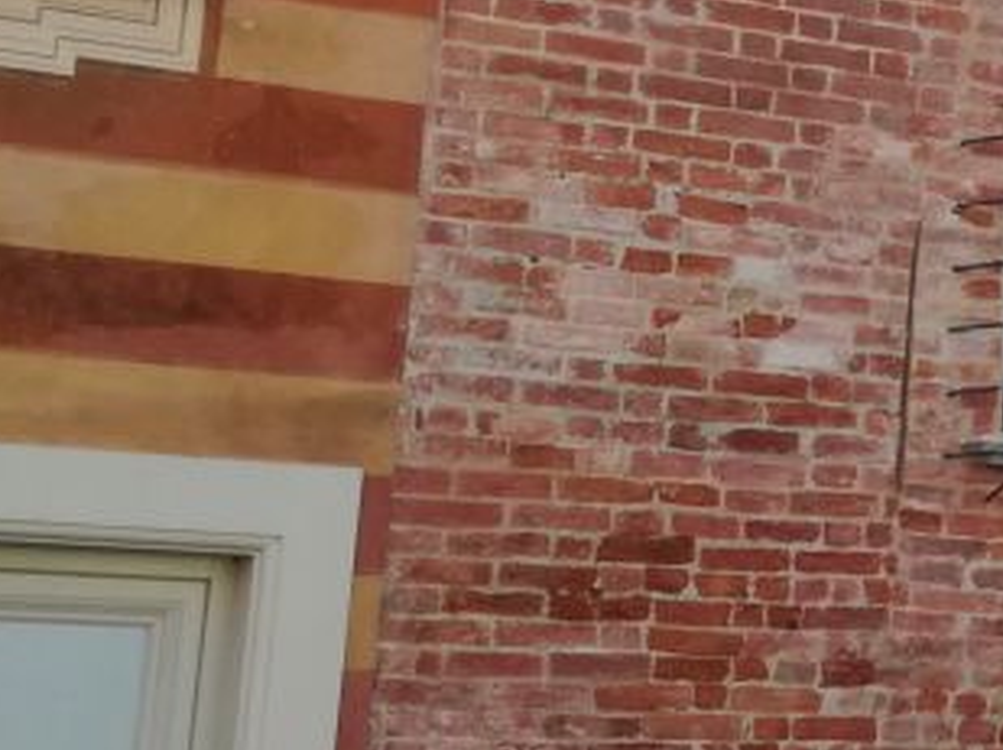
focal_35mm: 112
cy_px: 39
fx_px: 3241
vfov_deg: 13.1
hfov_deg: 15.1
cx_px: 1844
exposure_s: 1/273
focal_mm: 3.79
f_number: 2
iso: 50
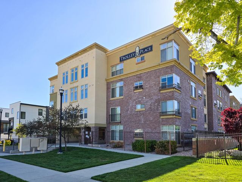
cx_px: 121
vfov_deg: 58.9
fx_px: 161
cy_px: 91
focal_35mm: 23
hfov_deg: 73.9
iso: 12
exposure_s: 1/480
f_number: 1.7
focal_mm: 6.3
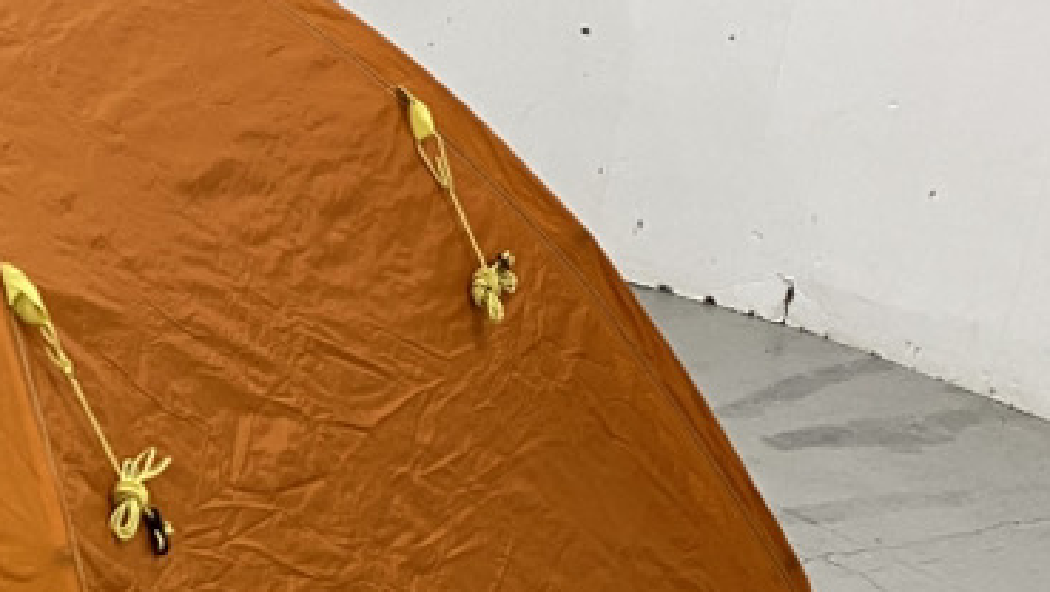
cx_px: -350
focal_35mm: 92
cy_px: 845
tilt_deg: -28.0
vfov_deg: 12.6
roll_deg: -0.8
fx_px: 2563
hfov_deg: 20.9
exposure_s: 1/50
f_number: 1.8
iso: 80
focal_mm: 4.25
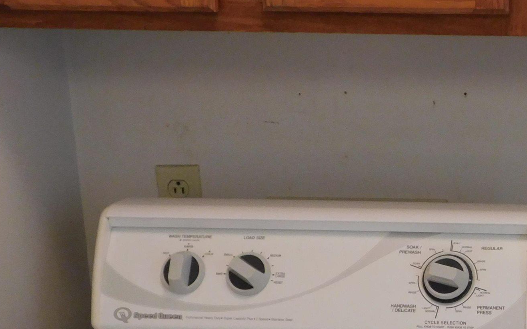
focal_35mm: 89
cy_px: 259
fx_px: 1278
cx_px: 596
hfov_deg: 21.9
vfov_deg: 14.6
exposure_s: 1/30
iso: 320
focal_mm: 6.3
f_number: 3.5
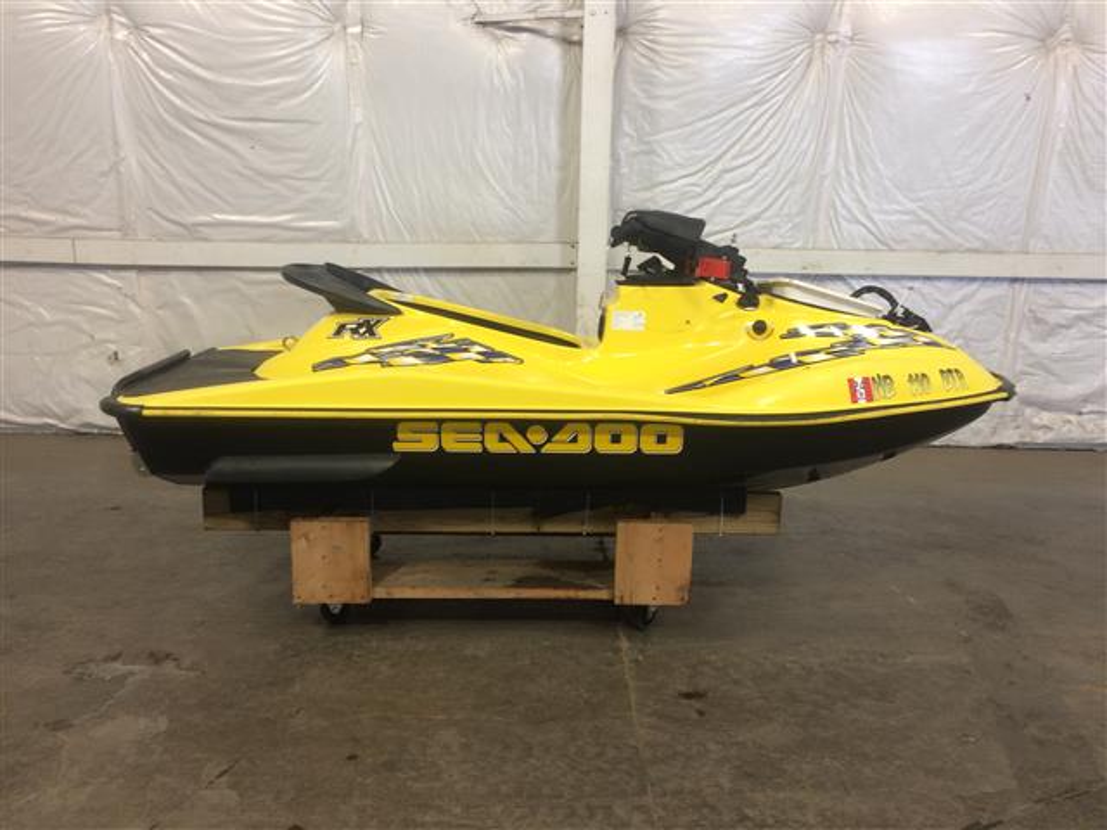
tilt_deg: -12.7
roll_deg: -1.2
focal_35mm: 29
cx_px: 554
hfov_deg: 61.7
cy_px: 415
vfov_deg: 48.2
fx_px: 927
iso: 50
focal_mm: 4.15
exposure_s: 1/30
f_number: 2.2
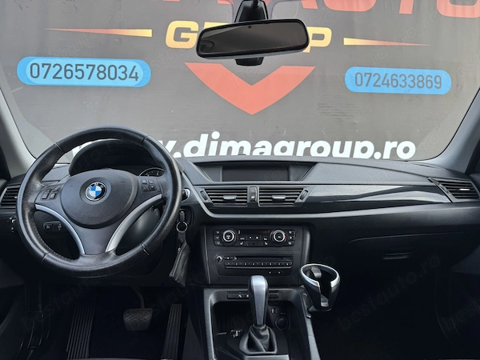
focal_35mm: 24
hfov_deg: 71.6
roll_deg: +0.7
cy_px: 180
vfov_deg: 56.8
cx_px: 240
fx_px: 333
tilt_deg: +1.5
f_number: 1.78
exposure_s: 1/394
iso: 80
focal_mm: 6.76
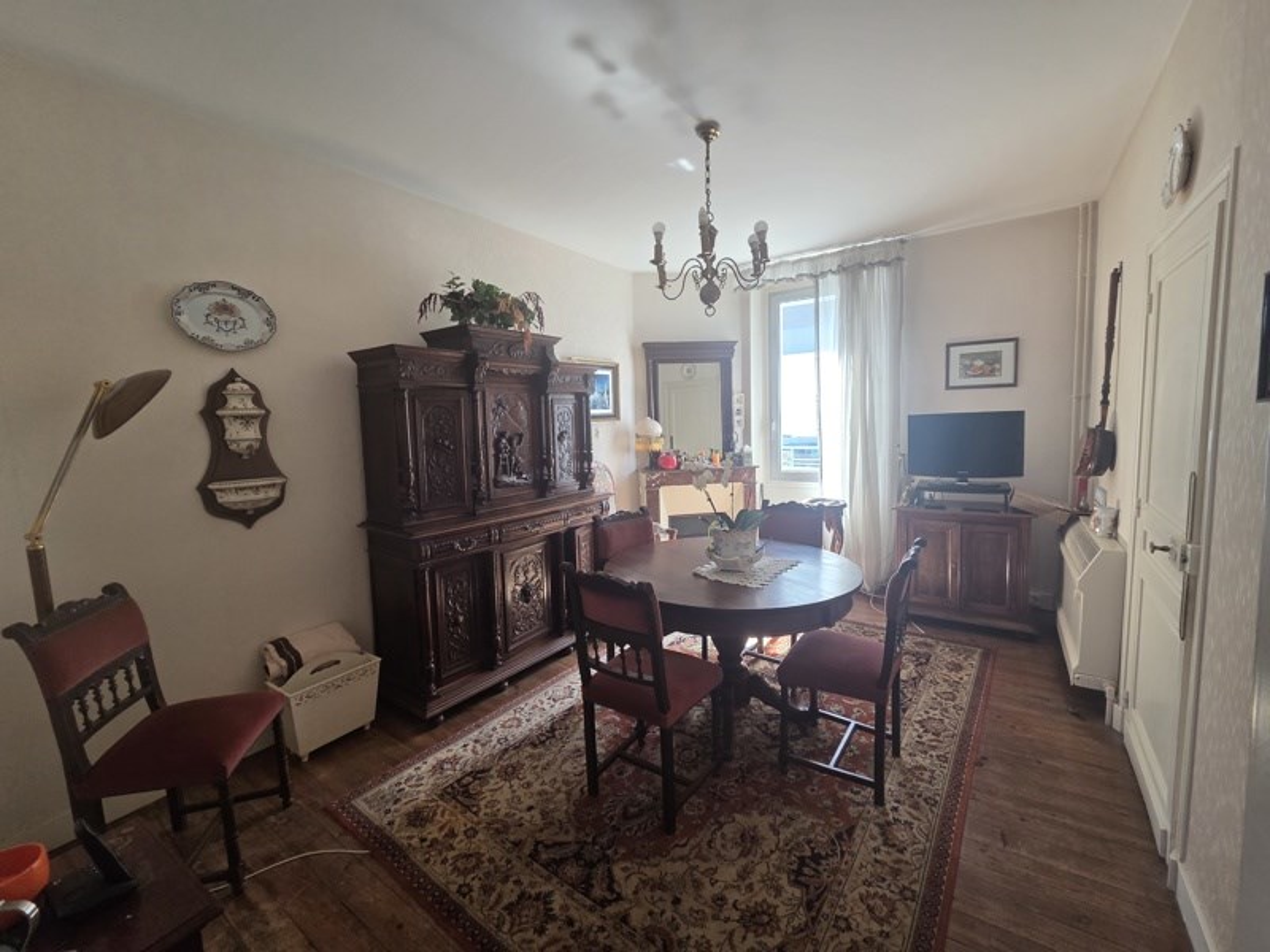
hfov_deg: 106.2
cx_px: 635
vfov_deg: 89.9
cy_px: 476
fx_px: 477
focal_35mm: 13
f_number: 2.2
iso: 200
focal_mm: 2.2
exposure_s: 1/100
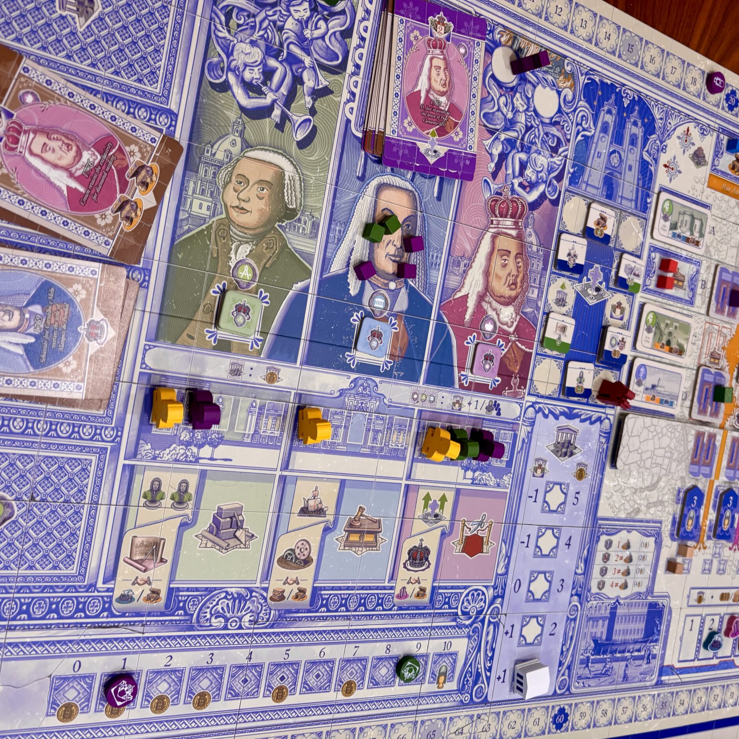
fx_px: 749
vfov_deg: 52.5
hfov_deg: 52.5
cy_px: 368
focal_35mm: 31
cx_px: 371
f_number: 1.6
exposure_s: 1/50
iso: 125
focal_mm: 5.96
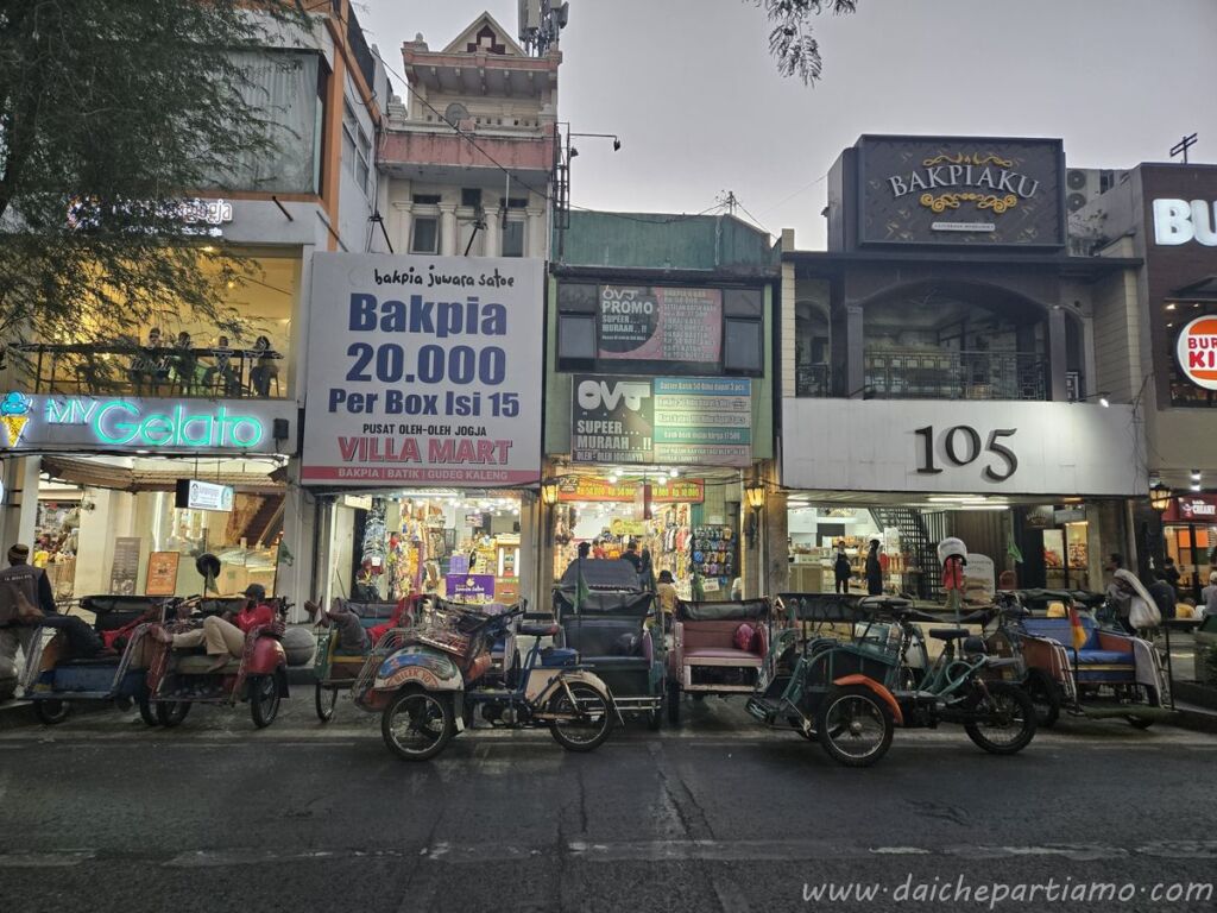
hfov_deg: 73.9
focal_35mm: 23
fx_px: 809
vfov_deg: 58.9
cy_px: 456
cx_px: 608
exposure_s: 1/100
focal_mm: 5.4
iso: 160
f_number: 1.8
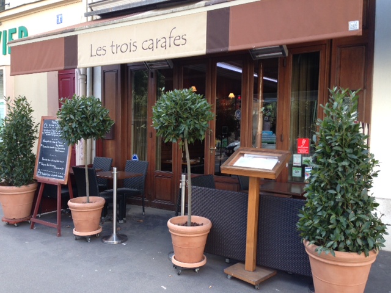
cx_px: 196
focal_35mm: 33
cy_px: 146
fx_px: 373
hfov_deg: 55.4
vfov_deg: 42.9
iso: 64
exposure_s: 1/120
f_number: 2.4
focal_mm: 4.13
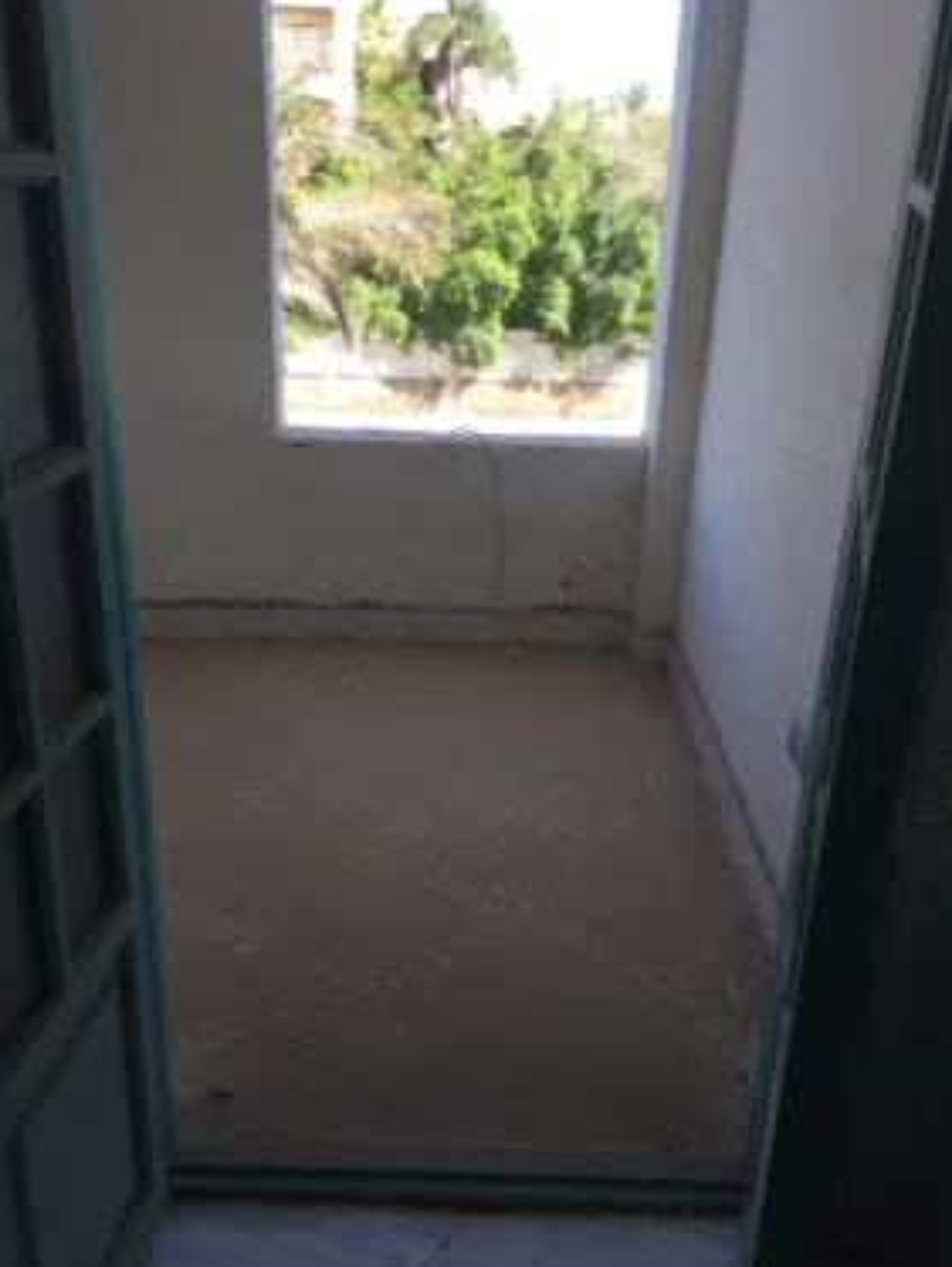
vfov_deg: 58.3
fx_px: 1135
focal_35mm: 31
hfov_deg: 45.5
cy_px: 637
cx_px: 471
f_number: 2.2
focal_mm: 4.15
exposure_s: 1/395
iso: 32
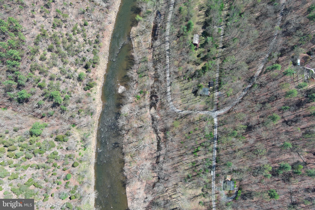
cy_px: 105
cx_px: 158
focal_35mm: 29
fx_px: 254
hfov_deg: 63.7
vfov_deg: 45.0
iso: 100
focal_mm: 10.57
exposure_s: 1/561
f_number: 2.8
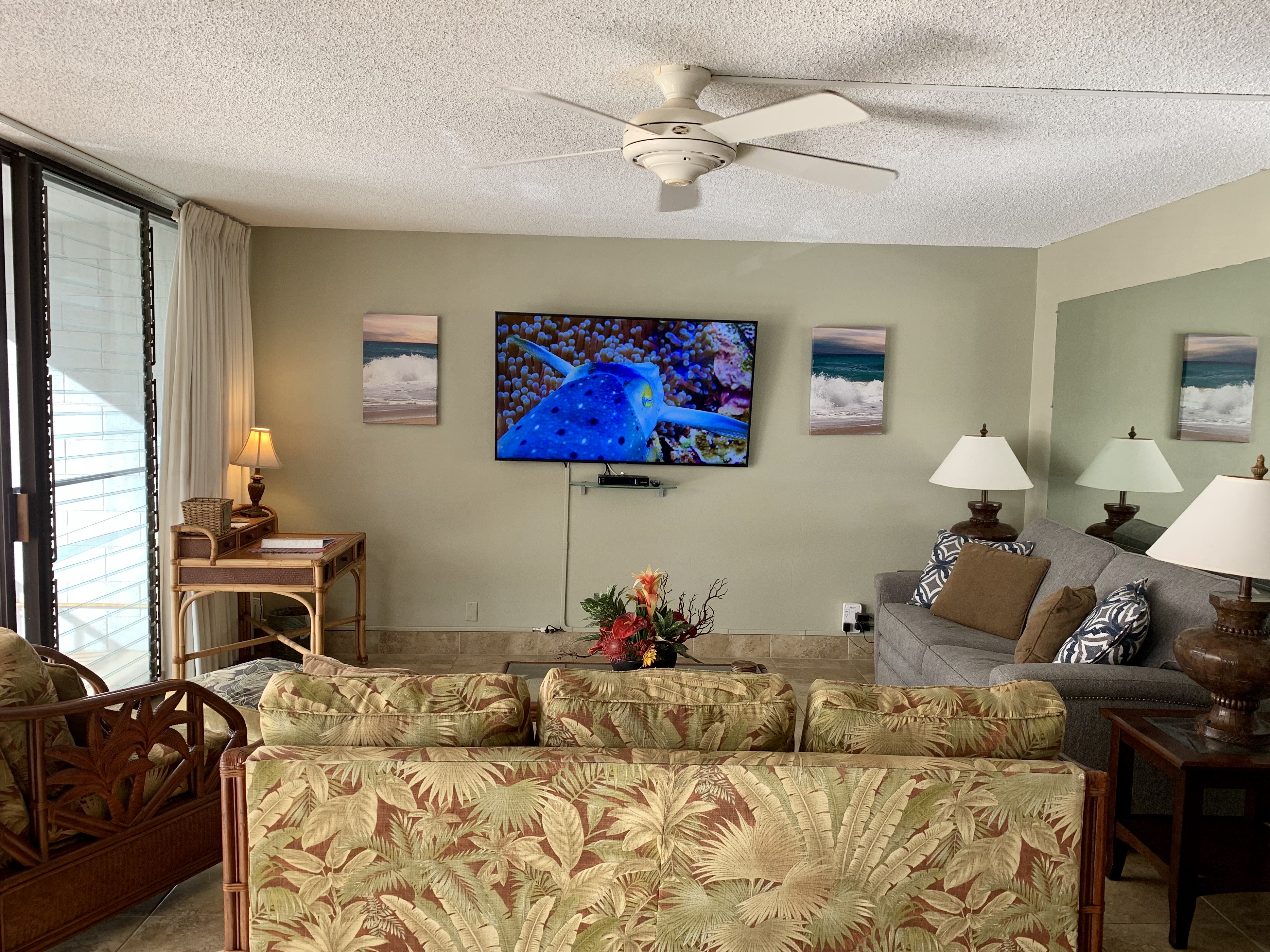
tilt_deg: -4.8
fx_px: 991
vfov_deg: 51.3
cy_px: 489
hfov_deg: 65.3
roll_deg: -1.8
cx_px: 628
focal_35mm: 27
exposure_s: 1/121
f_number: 1.8
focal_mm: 4.25
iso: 50
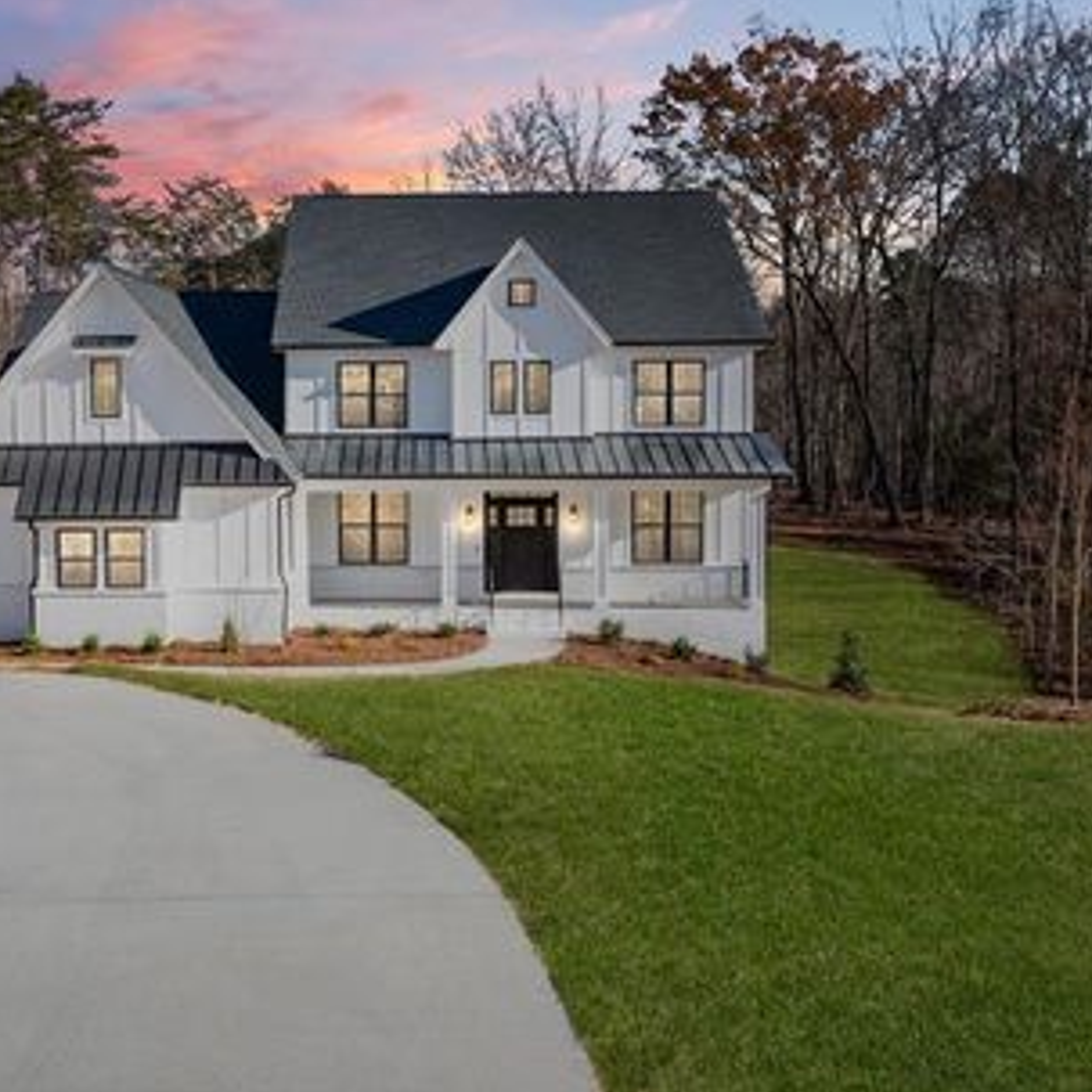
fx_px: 1749
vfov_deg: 34.7
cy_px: 514
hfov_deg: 34.4
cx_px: 364
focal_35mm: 49
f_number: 4
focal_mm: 35
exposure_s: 1/1000
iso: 160
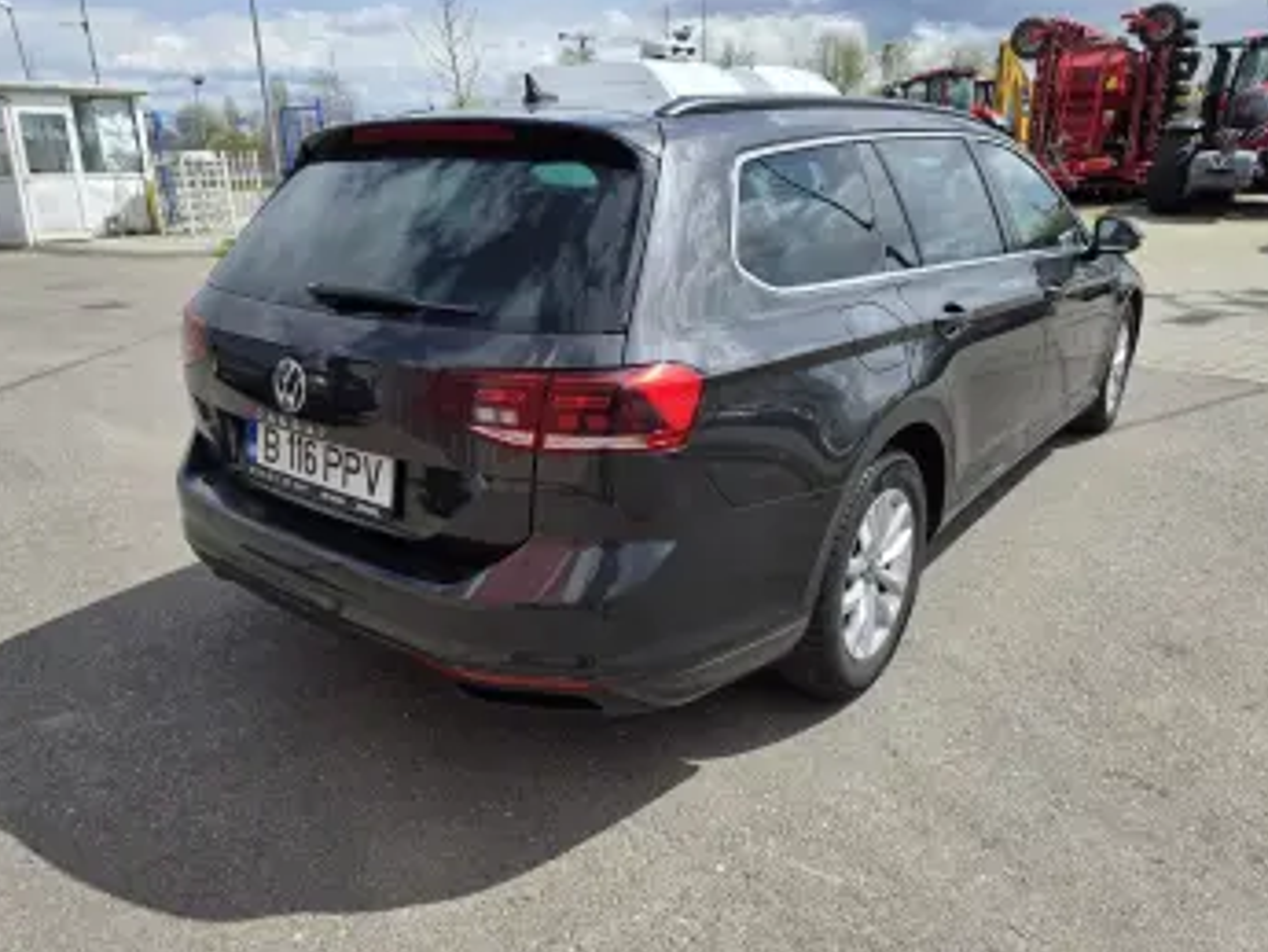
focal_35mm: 24
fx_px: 879
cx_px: 632
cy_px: 459
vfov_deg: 56.8
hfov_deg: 71.6
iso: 80
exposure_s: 1/4889
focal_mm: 6.3
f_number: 1.7
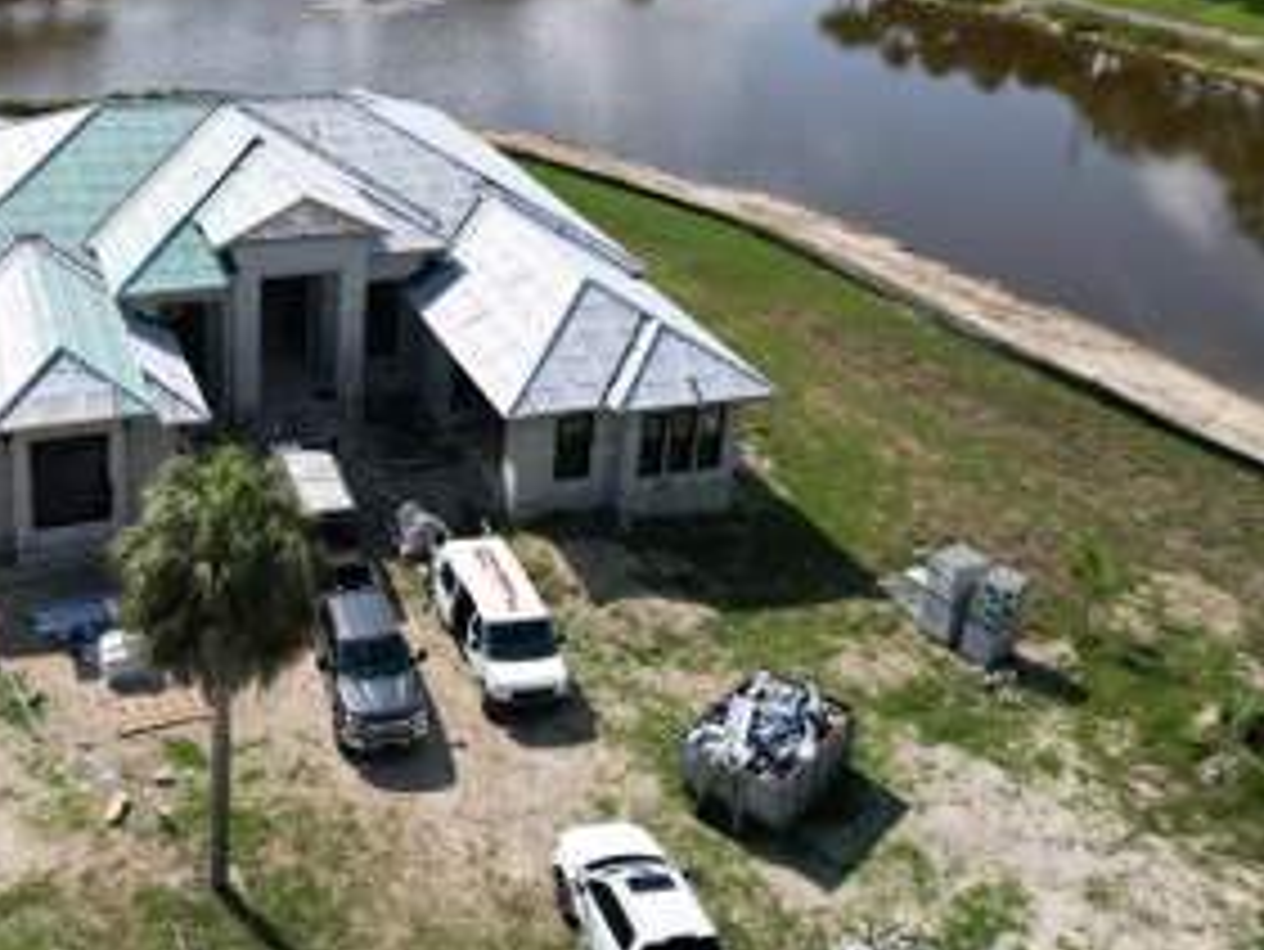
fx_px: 1498
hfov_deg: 44.4
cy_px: 257
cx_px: 337
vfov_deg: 34.5
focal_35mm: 41
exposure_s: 1/4000
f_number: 1.7
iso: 160
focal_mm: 6.72
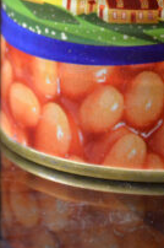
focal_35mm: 202
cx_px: 171
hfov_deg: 6.7
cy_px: -58
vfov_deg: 10.0
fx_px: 1385
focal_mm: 42
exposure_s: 1/13
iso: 3200
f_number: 5.3
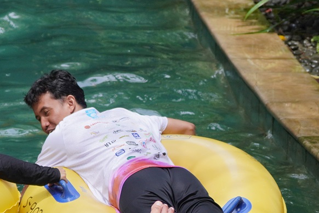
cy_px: 169
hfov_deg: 6.3
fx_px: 2880
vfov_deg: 4.2
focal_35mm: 325
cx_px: -164
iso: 200
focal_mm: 70
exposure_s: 1/2000
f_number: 2.8
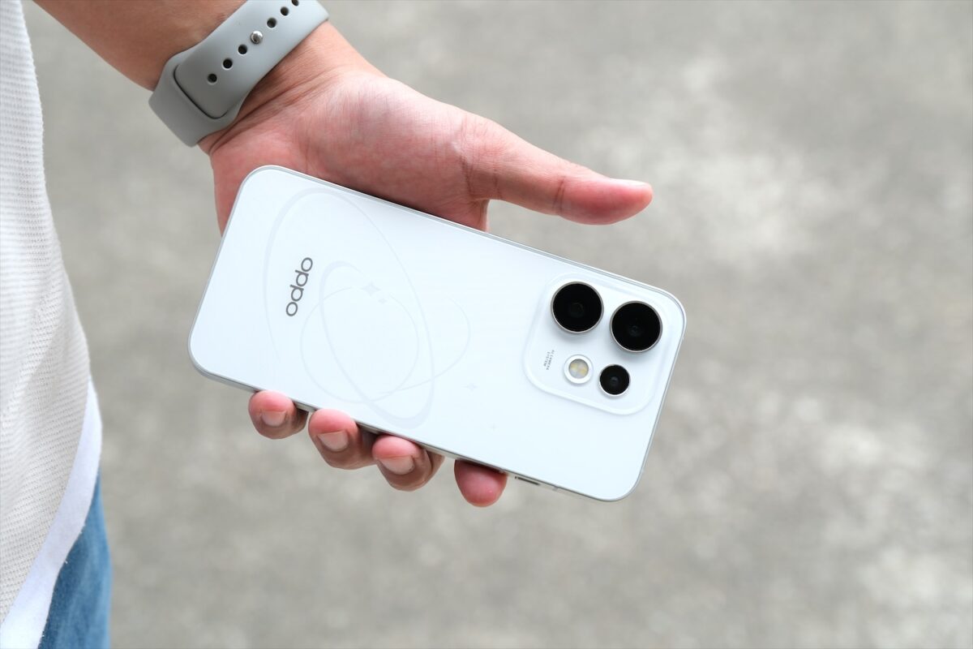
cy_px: 324
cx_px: 486
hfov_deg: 24.5
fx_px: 2243
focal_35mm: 83
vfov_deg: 16.5
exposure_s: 1/180
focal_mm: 55
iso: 160
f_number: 4.5
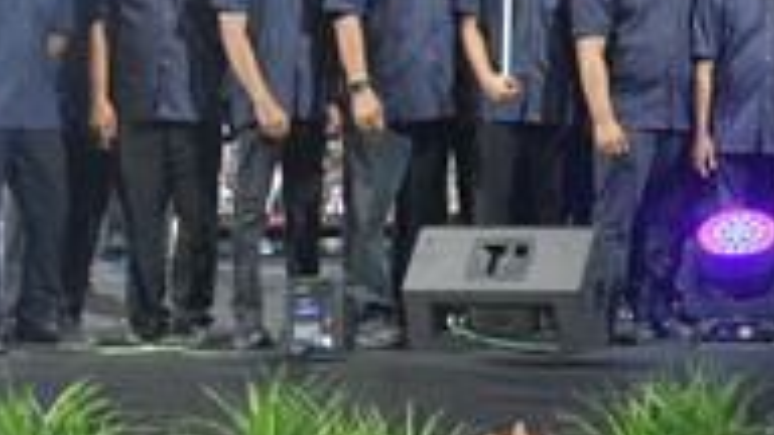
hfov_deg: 18.3
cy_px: 28
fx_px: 2217
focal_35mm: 108
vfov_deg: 11.1
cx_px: 1040
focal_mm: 22
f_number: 5
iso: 4000
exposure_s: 1/320
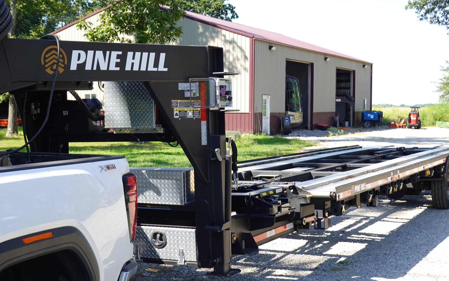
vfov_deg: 21.6
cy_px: 122
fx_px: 734
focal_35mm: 60
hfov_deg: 33.9
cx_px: 179
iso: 100
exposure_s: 1/200
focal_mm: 16.54
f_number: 4
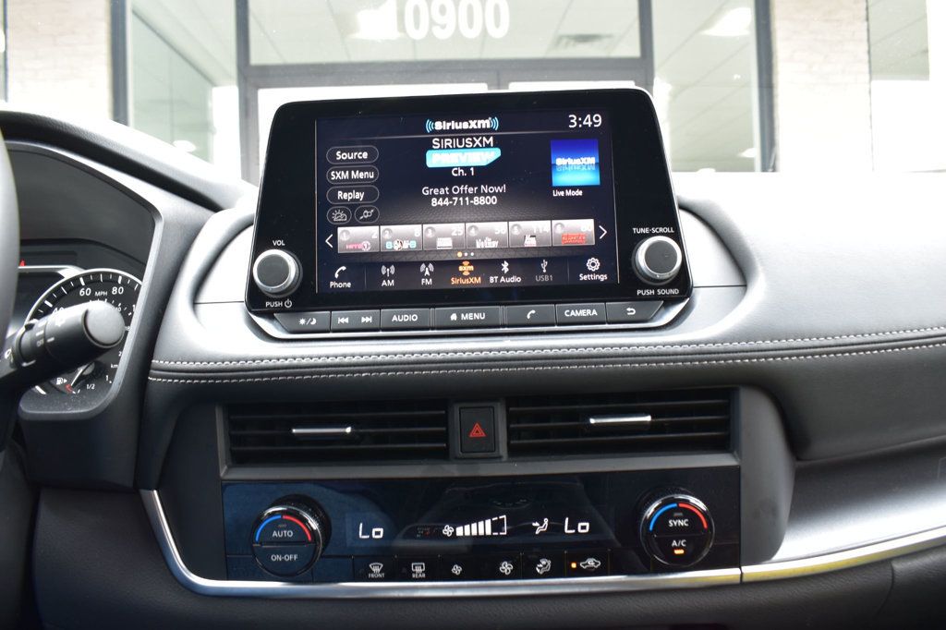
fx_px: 788
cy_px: 315
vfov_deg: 43.6
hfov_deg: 61.9
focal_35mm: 30
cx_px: 473
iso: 400
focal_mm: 20
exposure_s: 1/30
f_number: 7.1
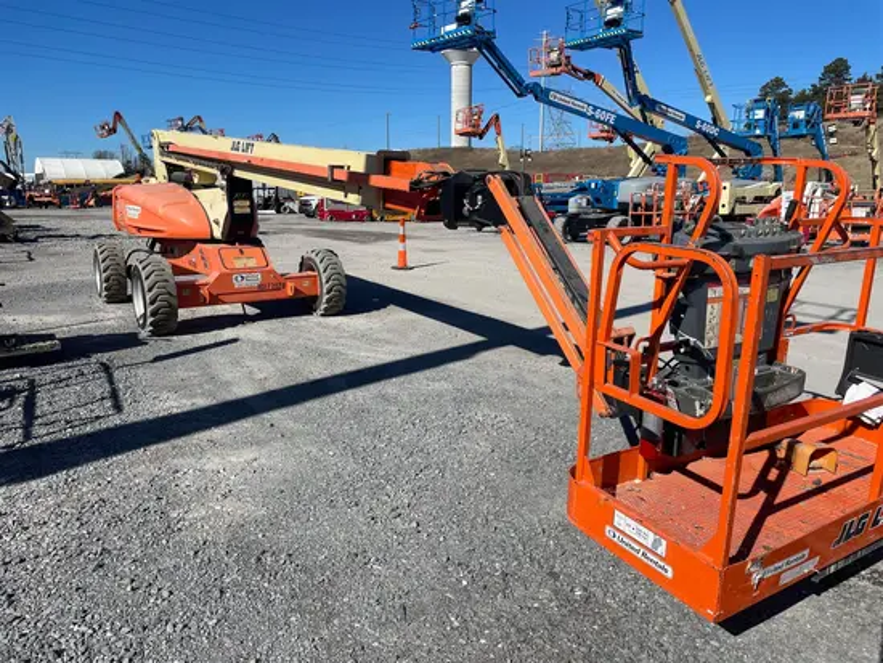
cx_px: 442
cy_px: 332
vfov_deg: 53.1
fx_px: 664
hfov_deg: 67.3
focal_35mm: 26
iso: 32
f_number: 1.6
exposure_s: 1/5556
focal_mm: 4.2
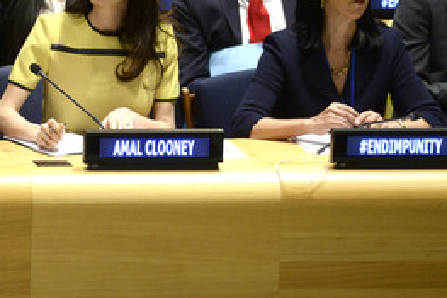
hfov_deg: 6.0
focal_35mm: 342
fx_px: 4244
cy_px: 87
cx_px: 105
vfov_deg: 4.0
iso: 2000
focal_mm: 200
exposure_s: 1/250
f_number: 2.8
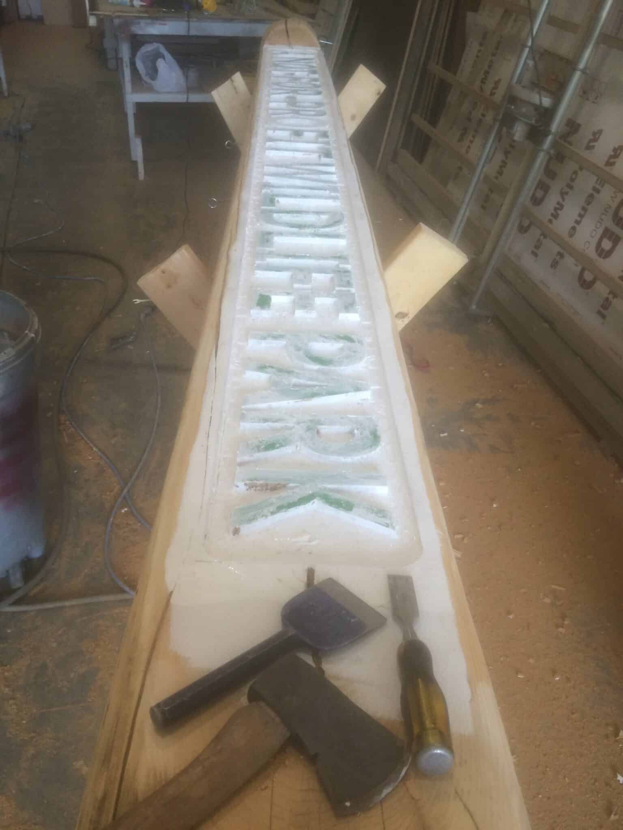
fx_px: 696
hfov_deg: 48.2
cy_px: 415
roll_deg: -2.5
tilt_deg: -36.4
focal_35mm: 29
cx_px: 312
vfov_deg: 61.7
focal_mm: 4.15
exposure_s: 1/30
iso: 32
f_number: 2.2
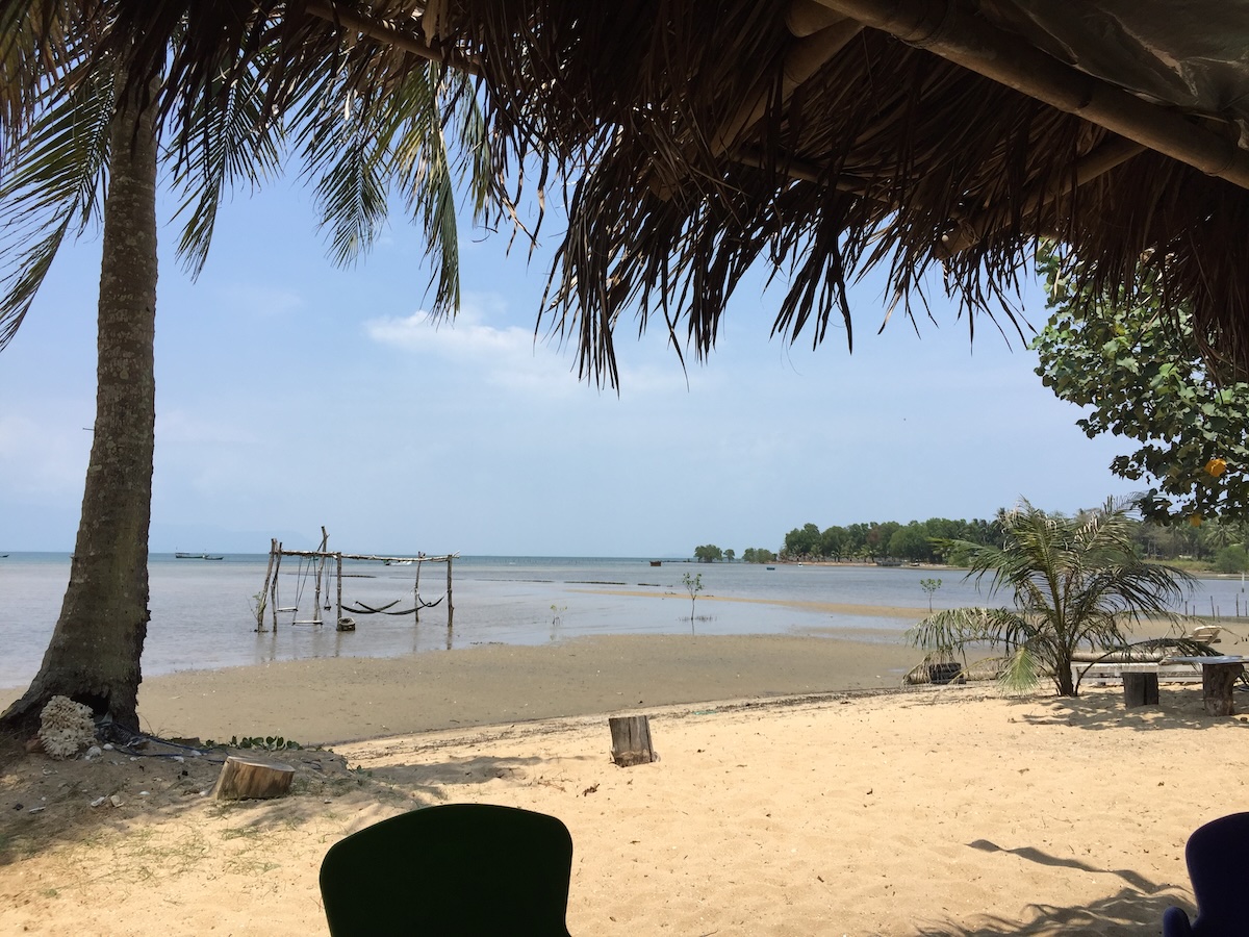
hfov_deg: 61.7
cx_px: 624
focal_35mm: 29
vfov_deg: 48.2
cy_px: 468
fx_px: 1046
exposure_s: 1/2198
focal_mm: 4.15
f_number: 2.2
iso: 32
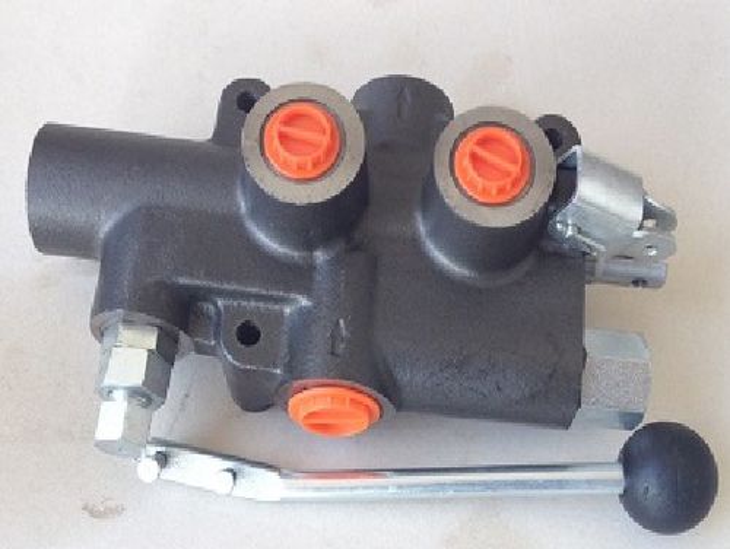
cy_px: 274
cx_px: 365
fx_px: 739
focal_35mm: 35
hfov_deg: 52.6
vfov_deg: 40.8
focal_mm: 4.28
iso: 80
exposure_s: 1/120
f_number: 2.4
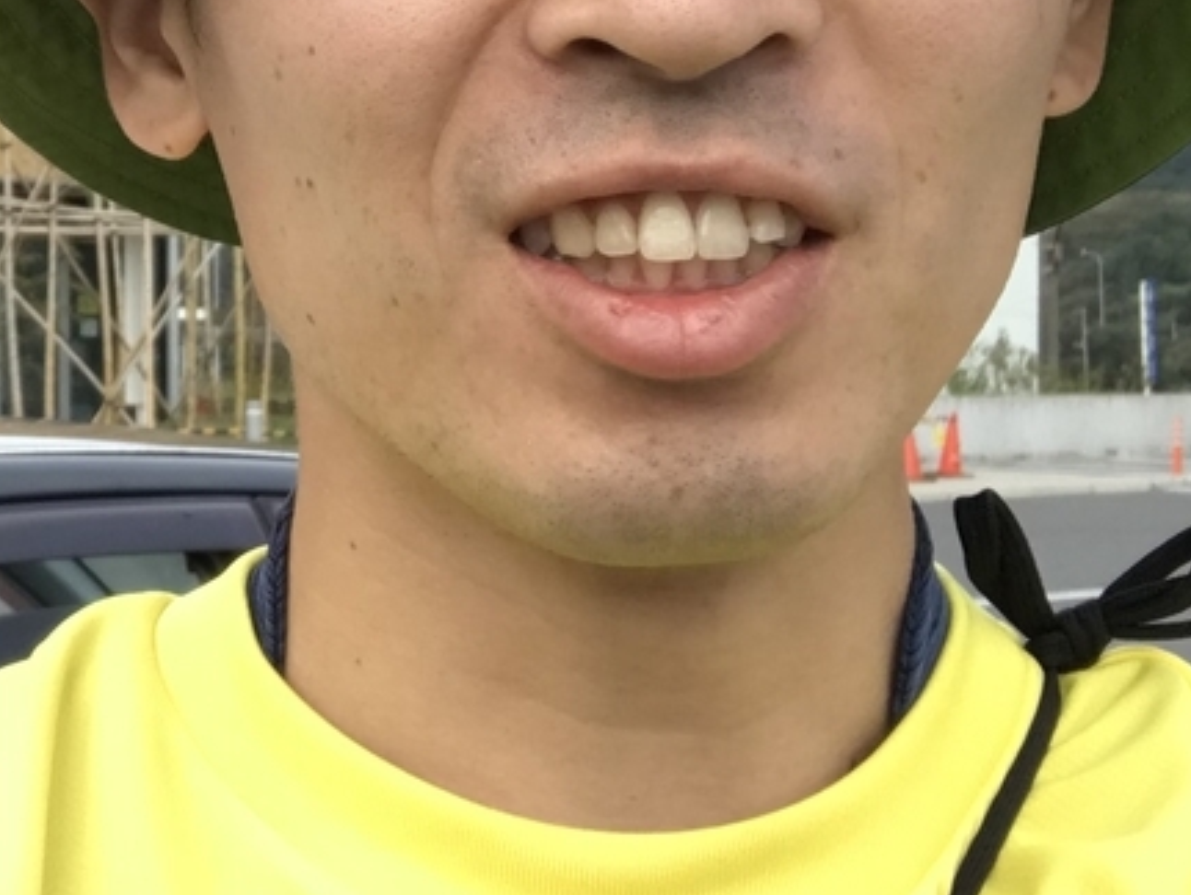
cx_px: -158
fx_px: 3065
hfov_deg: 20.8
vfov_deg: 16.4
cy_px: 75
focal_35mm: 89
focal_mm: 2.87
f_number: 2.2
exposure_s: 1/120
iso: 25
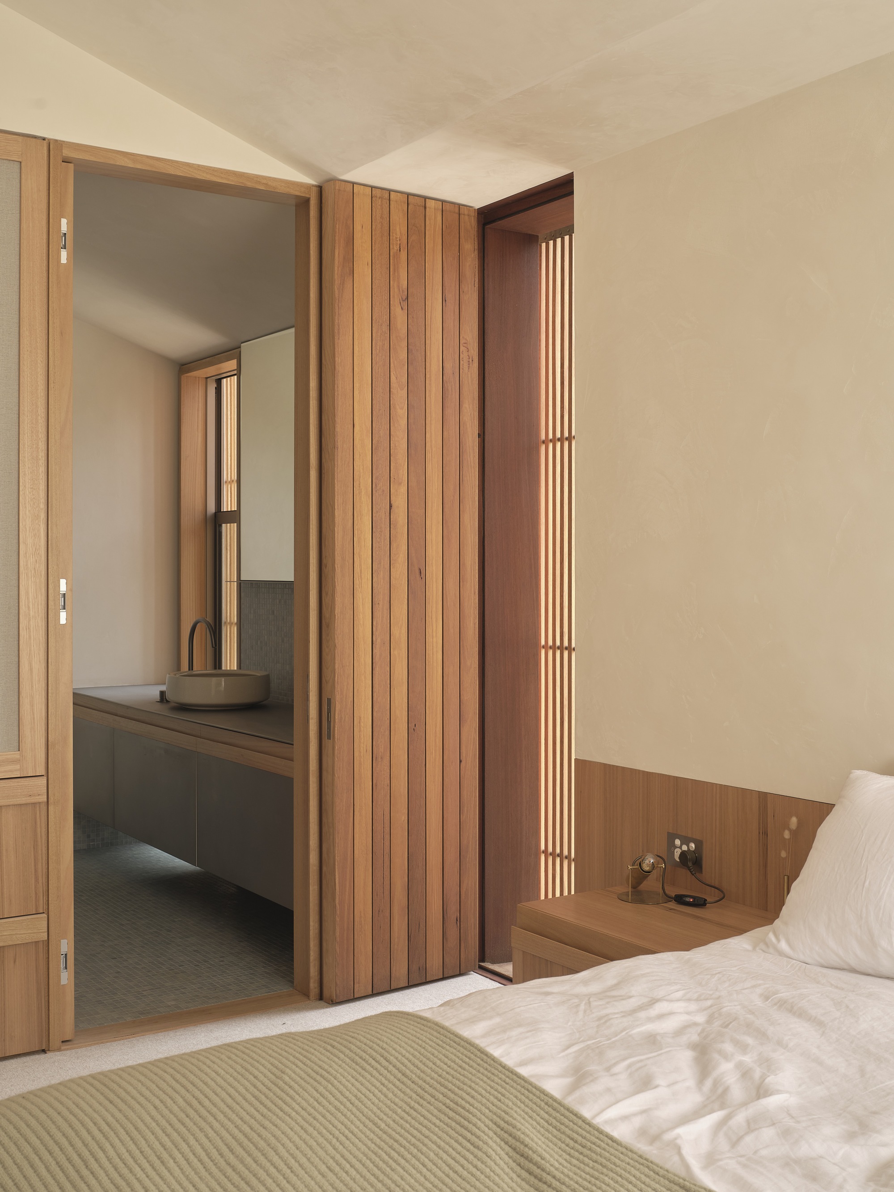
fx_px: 1343
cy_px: 596
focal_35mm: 39
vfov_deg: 47.9
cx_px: 447
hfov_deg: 36.8
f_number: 16
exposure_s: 1/1.3
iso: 400
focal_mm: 48.8
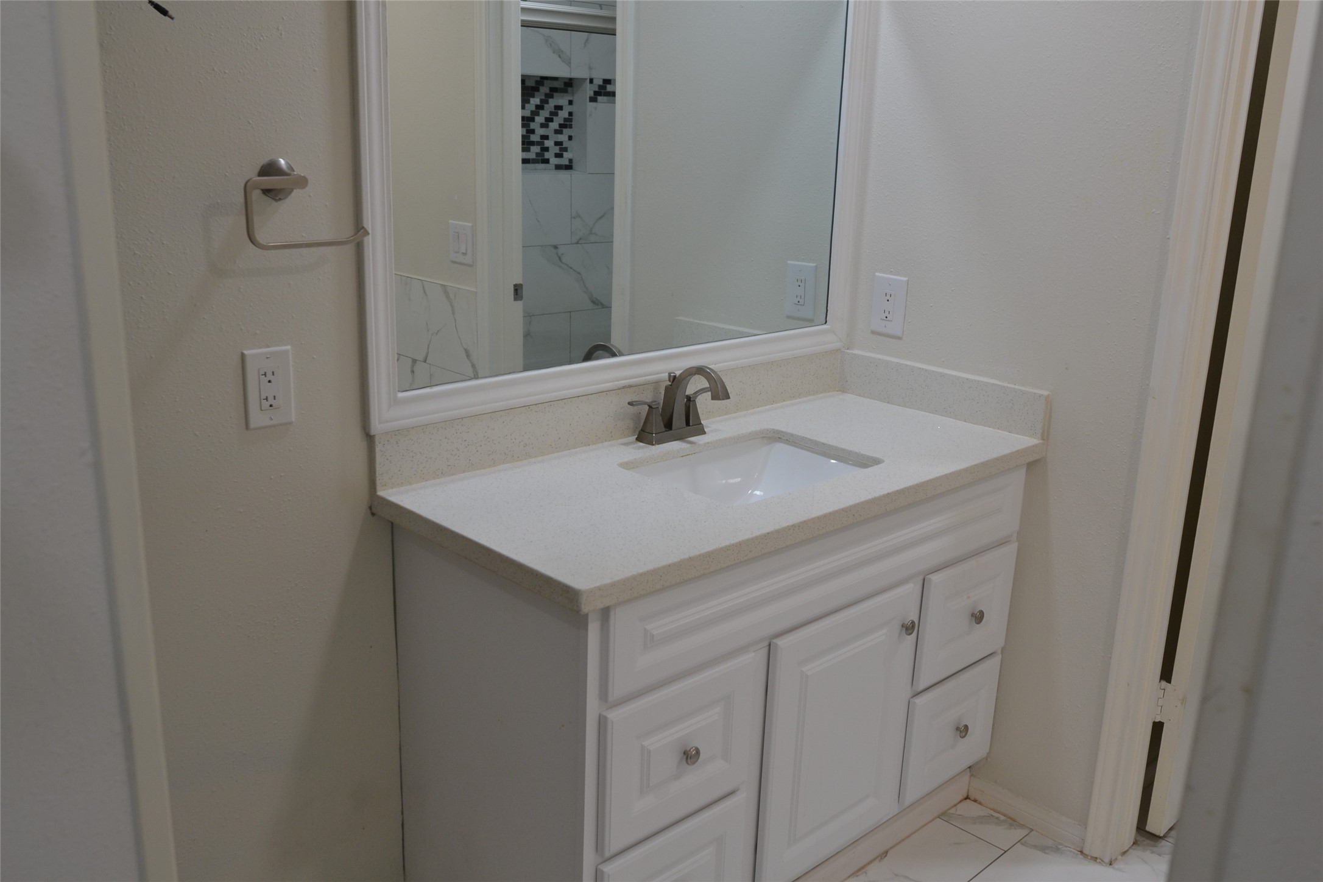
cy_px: 441
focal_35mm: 30
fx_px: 1102
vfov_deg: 43.6
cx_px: 662
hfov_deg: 61.9
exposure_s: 1/80
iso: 400
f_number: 4.5
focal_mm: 20
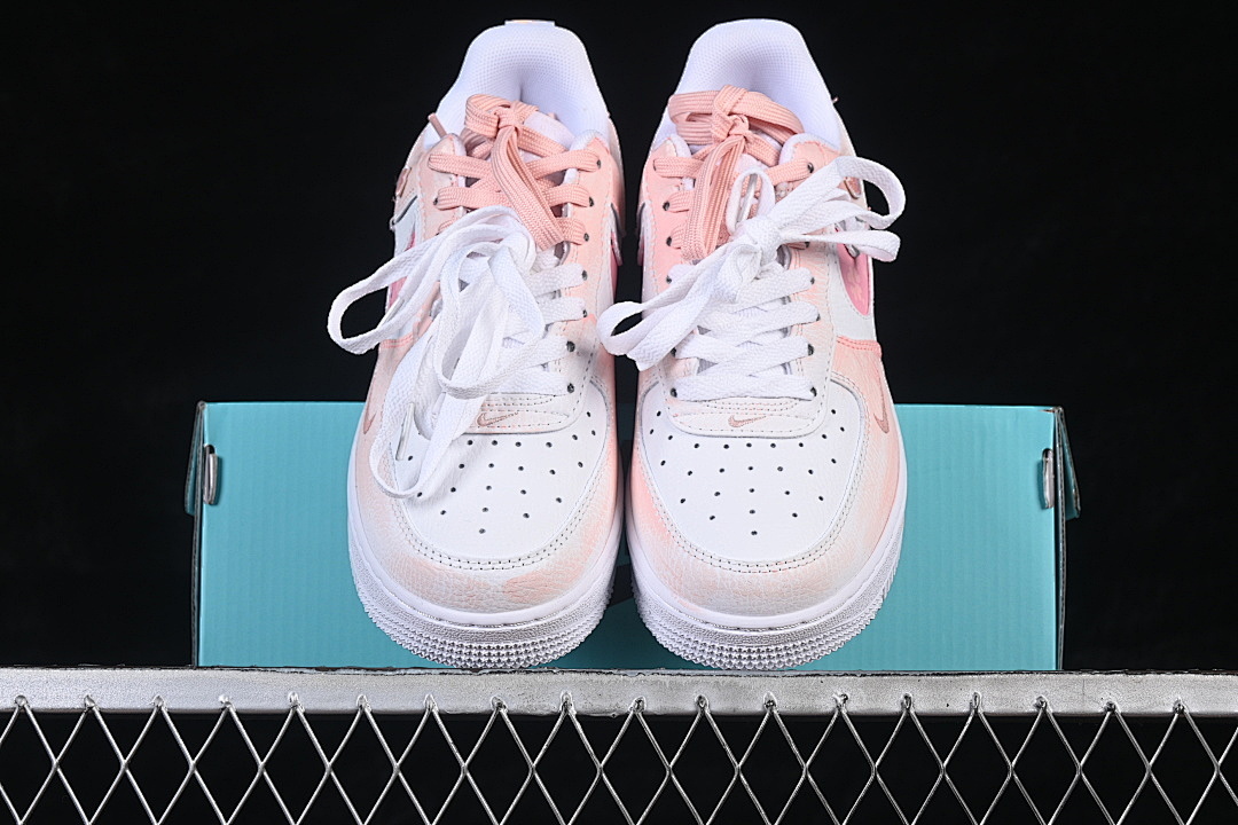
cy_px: 412
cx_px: 619
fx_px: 2579
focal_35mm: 75
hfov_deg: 27.0
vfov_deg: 18.2
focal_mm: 50
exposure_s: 1/80
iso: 160
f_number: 8
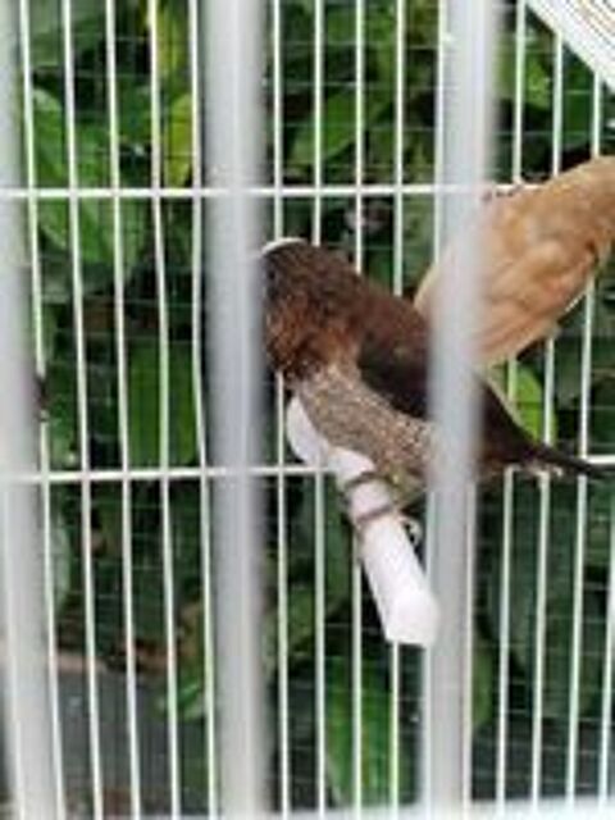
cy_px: 410
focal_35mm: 63
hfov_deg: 23.3
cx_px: 308
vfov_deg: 30.7
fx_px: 1492
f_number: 1.8
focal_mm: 4.75
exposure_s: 1/100
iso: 159
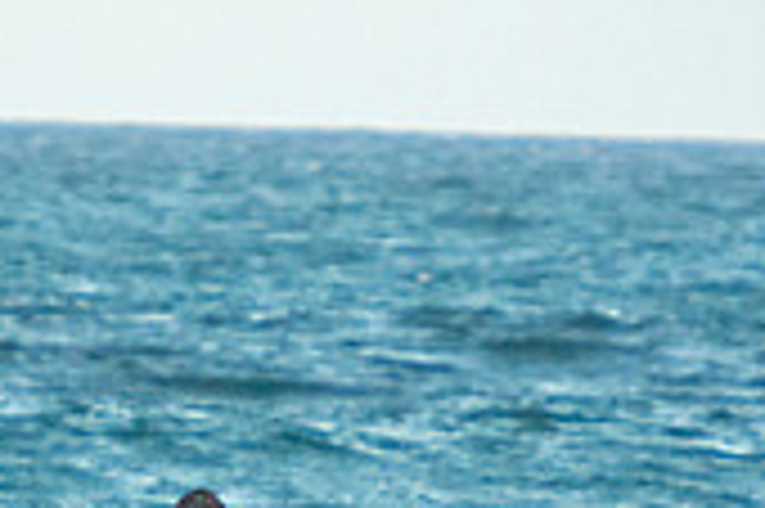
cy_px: 681
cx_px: 230
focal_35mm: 1667
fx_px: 35389
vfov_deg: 0.8
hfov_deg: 1.2
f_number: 5.6
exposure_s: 1/800
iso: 1000
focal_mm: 320
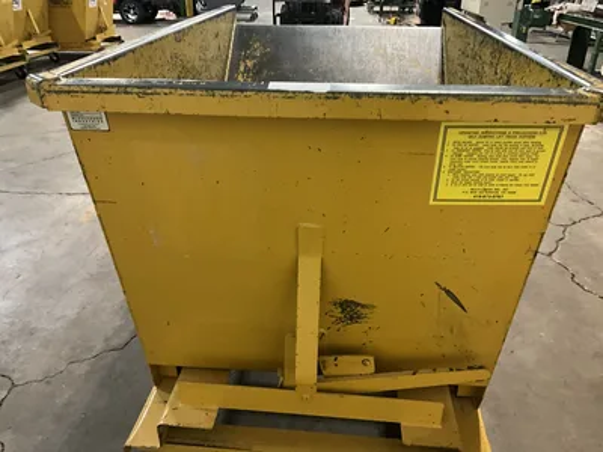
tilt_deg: -27.8
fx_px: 505
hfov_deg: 61.7
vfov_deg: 48.2
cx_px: 302
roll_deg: +2.4
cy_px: 226
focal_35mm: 29
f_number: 1.8
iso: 320
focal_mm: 3
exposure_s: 1/30
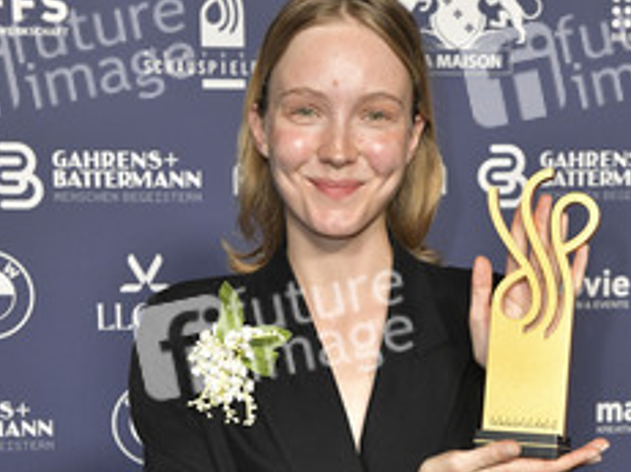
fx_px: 1458
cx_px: 352
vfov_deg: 18.0
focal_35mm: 80
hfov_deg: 24.4
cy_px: 472
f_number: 6.3
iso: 2000
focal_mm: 48
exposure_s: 1/250
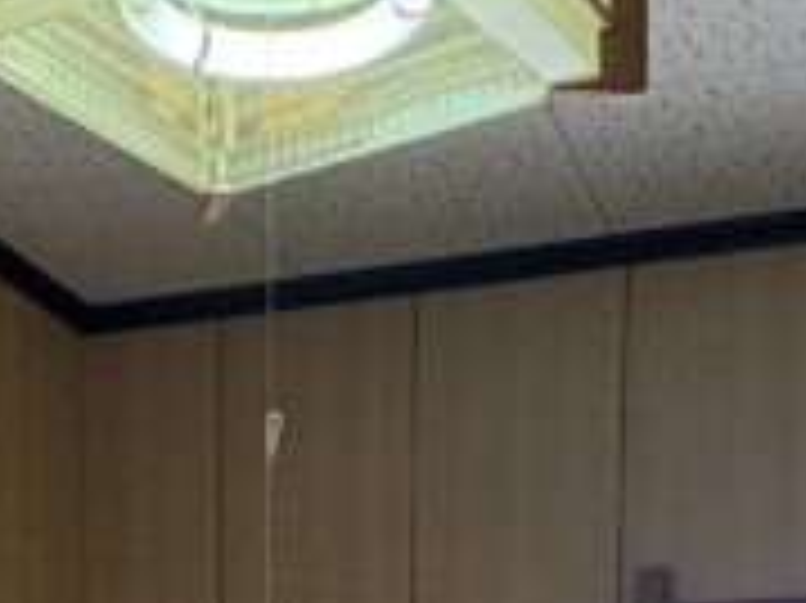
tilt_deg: -6.7
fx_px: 1861
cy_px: 1174
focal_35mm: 80
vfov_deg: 15.2
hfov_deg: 24.3
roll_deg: +0.6
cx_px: 266
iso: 200
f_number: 2.2
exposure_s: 1/120
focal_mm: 2.22
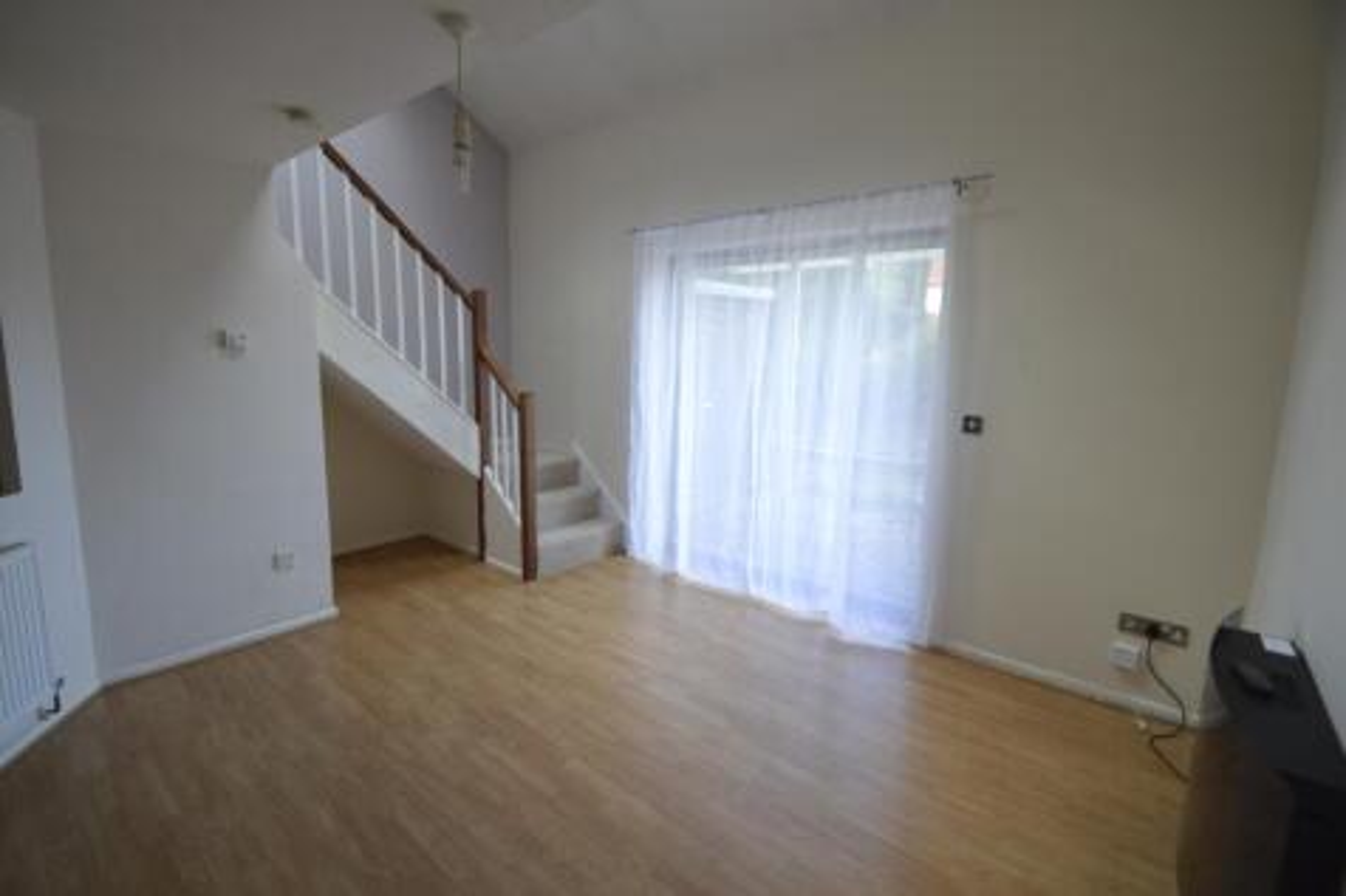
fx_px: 617
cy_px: 448
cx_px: 673
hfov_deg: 95.0
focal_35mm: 16
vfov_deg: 72.0
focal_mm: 11
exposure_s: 1/60
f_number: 4
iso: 400
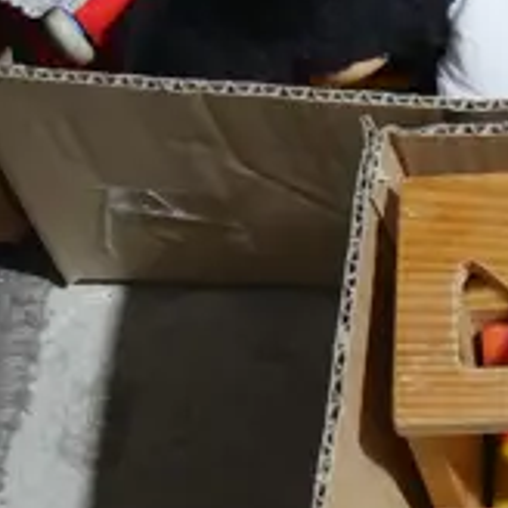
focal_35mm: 221
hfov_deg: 7.5
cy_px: 108
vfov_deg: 7.9
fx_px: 3669
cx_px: 1103
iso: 800
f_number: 4.4
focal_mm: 20
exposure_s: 1/60
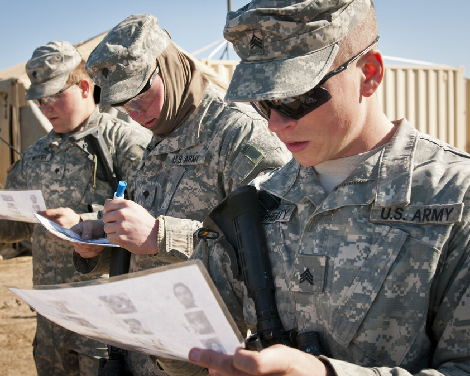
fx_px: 690
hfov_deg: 37.6
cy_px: 189
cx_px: 212
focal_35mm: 50
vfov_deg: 30.5
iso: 400
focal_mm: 29
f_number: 5
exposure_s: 1/1000
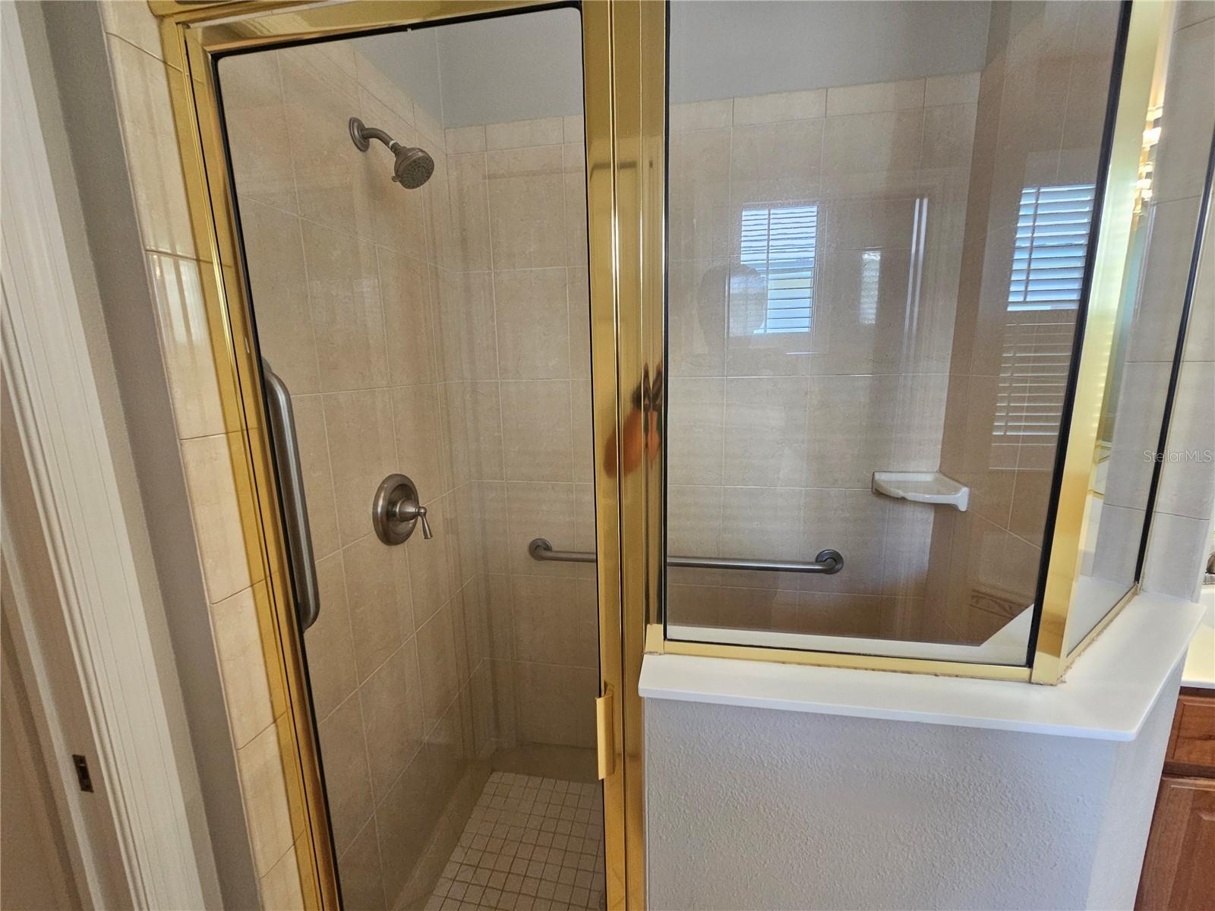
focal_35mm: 13
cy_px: 456
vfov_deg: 89.9
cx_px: 608
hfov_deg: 106.2
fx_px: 456
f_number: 2.2
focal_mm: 2.2
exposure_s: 1/60
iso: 320
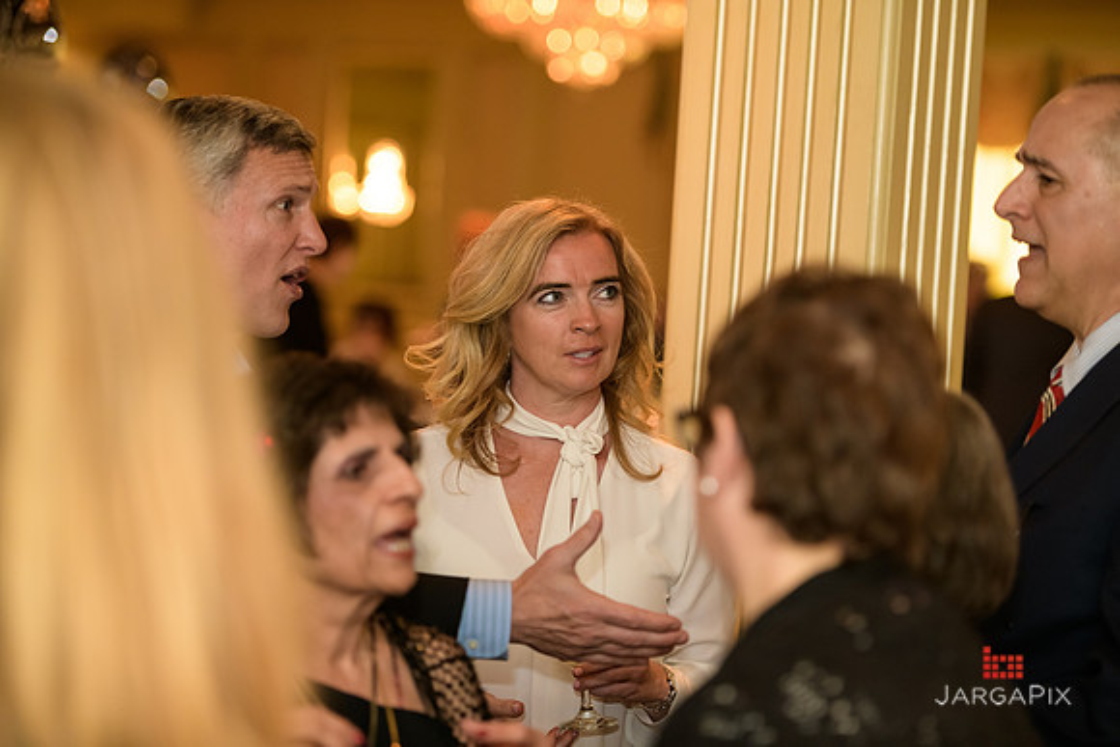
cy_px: 374
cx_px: 560
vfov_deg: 11.4
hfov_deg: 17.1
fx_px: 3734
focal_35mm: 120
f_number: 3.2
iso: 1600
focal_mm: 120
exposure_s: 1/125
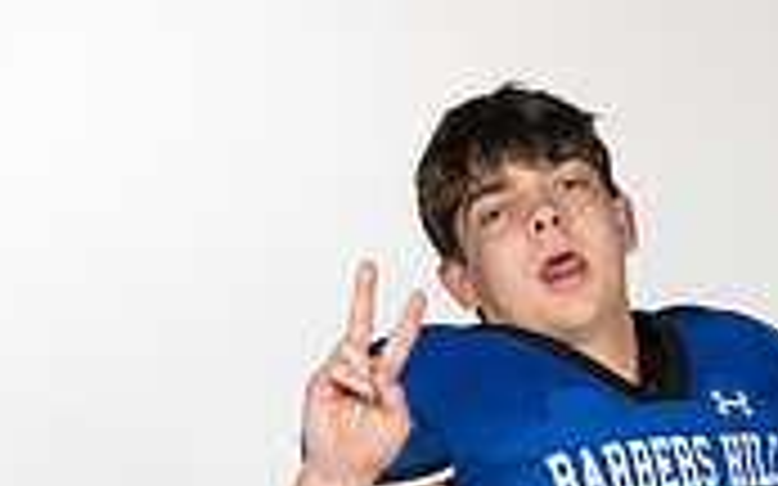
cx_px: 652
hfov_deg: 12.1
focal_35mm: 172
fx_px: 3646
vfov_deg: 7.3
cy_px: 1008
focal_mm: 65
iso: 250
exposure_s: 1/400
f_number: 7.1
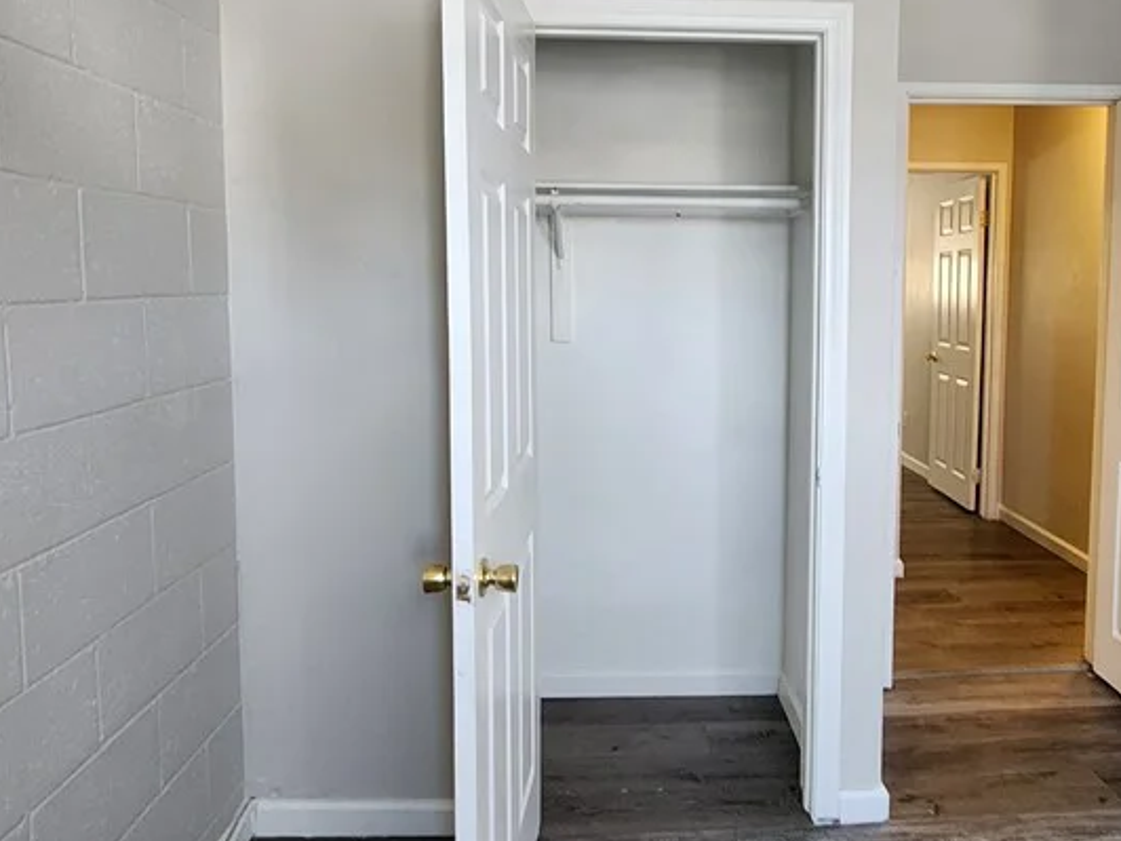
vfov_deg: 54.5
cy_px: 341
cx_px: 670
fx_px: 810
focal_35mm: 25
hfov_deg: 68.7
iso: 400
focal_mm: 2.2
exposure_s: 1/40
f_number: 2.2
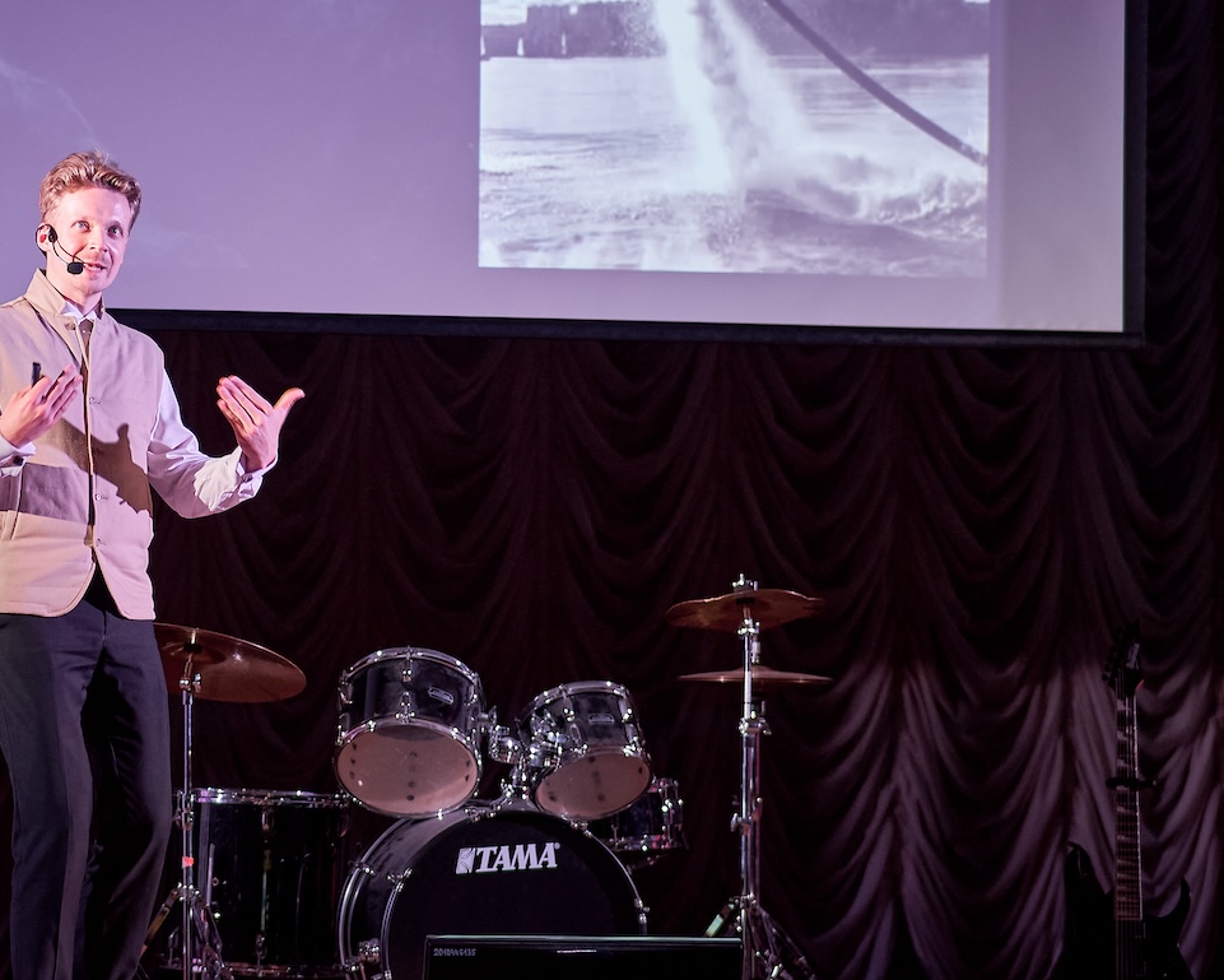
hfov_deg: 11.6
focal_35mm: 166
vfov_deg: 9.3
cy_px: 287
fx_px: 6014
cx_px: 295
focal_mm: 85
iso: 640
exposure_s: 1/200
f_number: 1.8
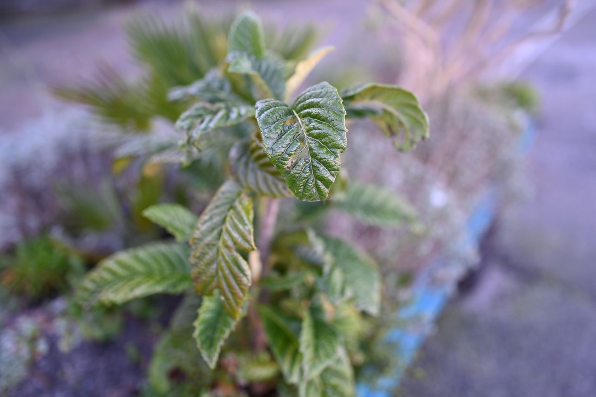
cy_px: 198
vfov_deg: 37.8
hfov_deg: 54.5
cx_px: 298
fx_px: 579
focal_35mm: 35
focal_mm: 35
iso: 100
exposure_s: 1/400
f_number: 1.2
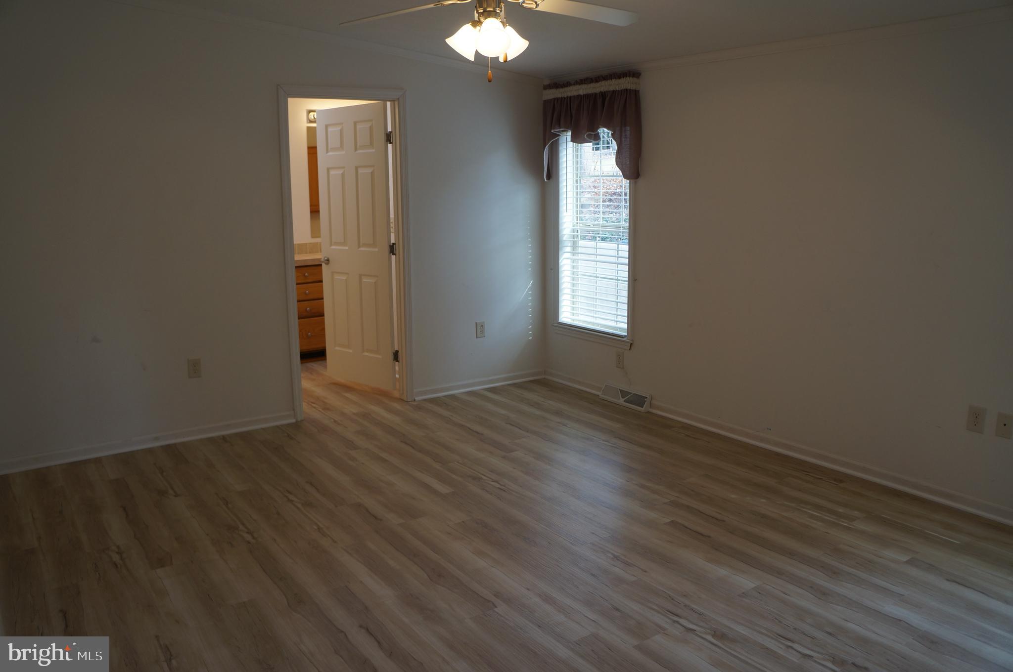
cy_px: 336
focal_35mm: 27
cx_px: 506
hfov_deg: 67.4
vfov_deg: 47.8
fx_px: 759
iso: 200
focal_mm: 18
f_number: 4
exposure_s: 1/60
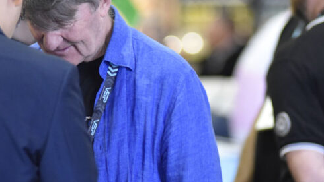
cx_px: 169
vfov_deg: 3.1
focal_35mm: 394
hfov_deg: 5.5
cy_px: 62
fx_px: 3386
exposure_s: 1/400
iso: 6400
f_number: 2.8
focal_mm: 180
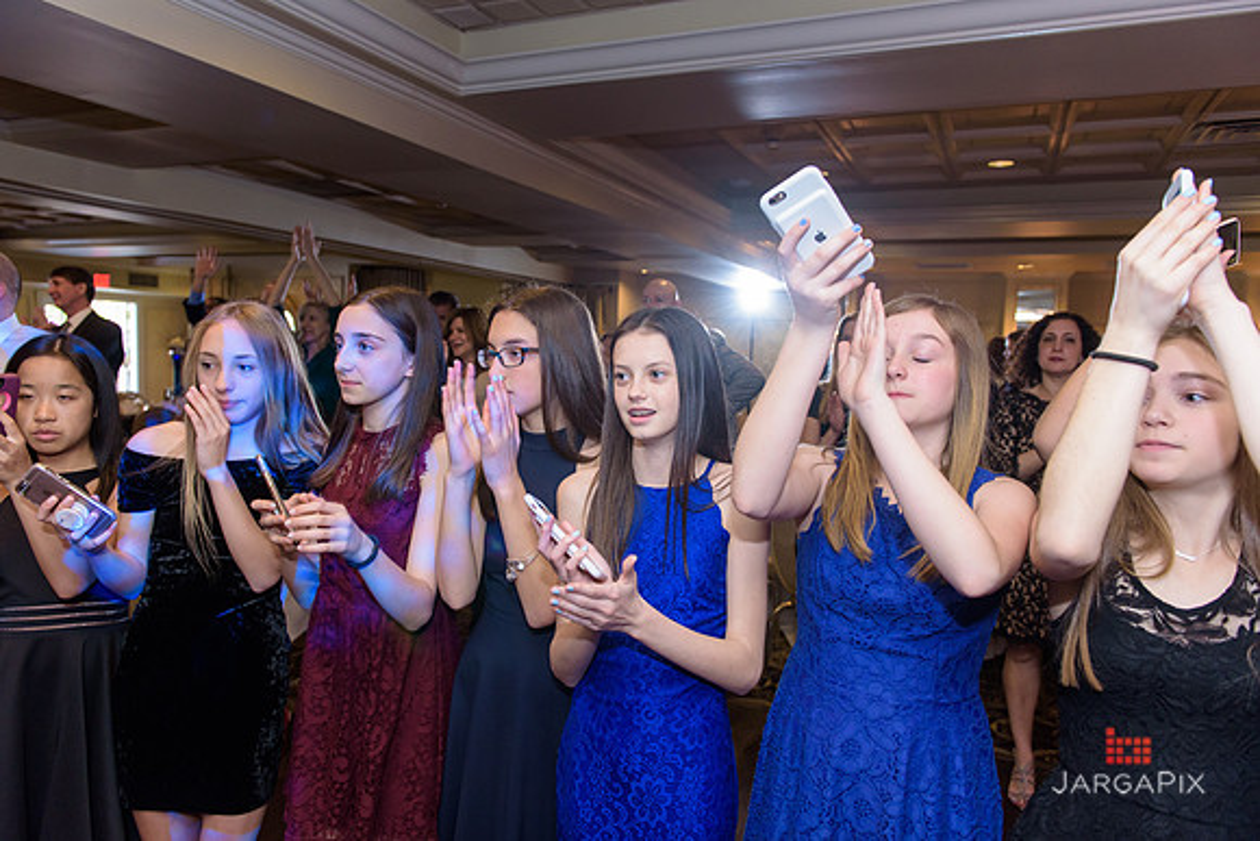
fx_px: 840
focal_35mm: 24
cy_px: 420
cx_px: 630
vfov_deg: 53.2
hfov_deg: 73.7
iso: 1600
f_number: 3.2
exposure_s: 1/125
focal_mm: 24
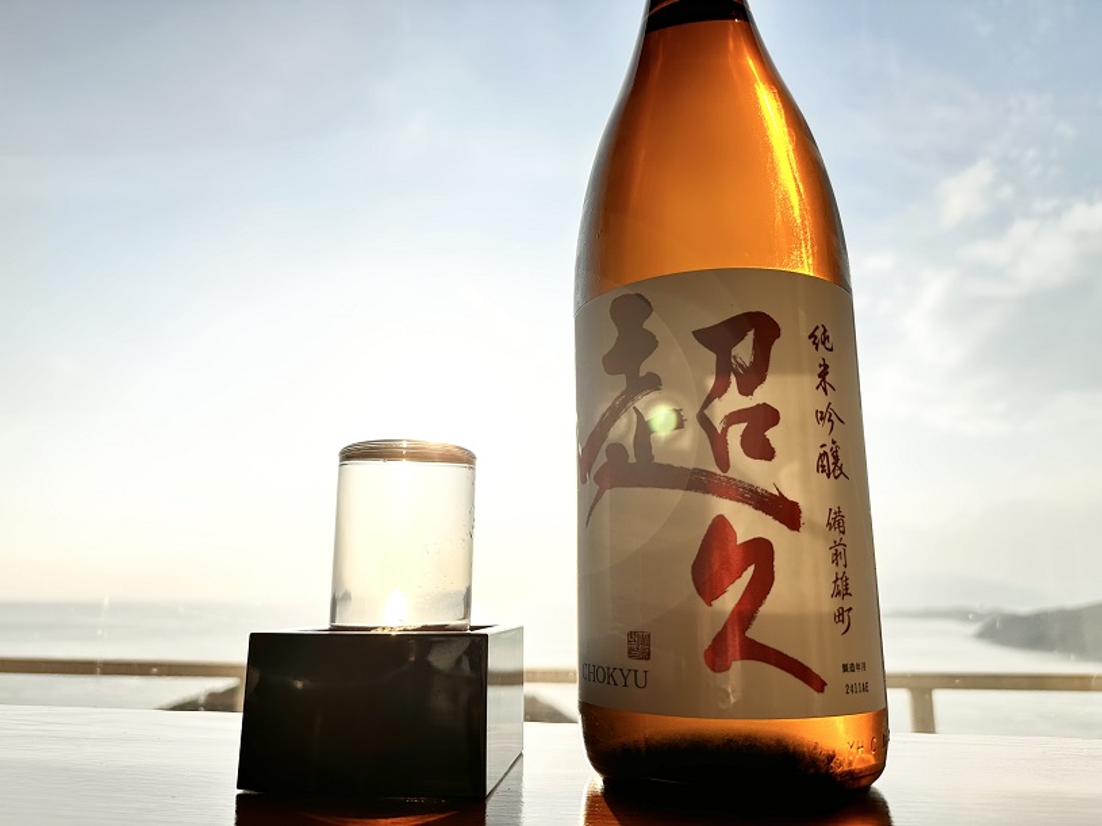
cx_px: 551
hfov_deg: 71.6
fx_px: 764
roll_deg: -0.2
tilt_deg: +12.5
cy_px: 413
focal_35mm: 24
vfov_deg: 56.8
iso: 80
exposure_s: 1/1473
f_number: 1.78
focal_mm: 6.86
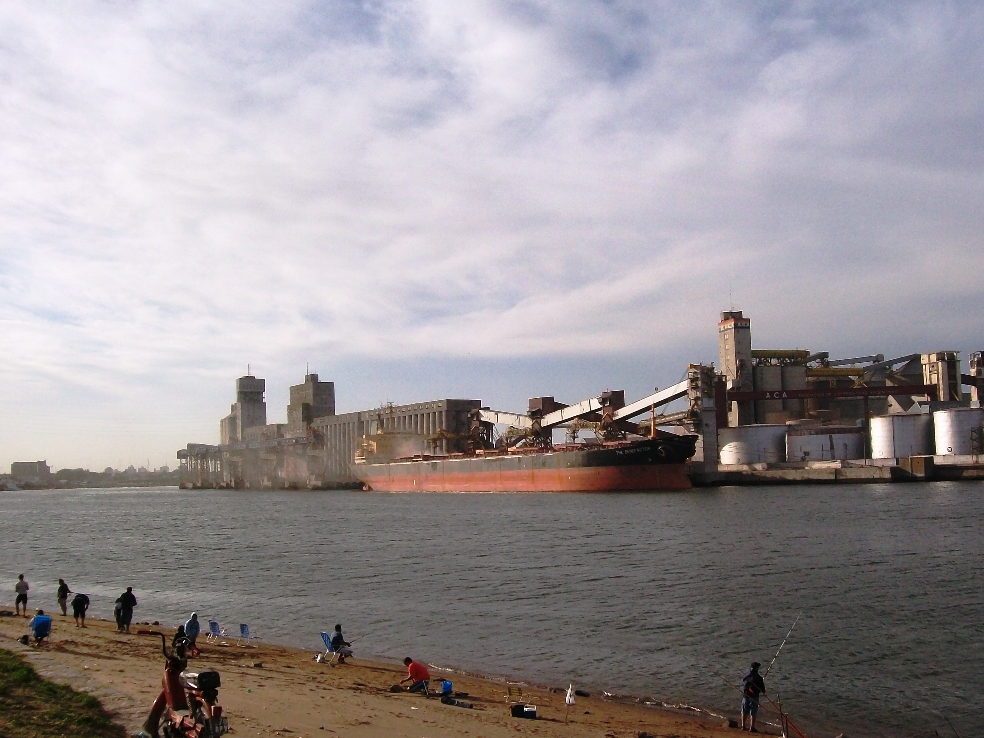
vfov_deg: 38.7
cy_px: 374
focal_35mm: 37
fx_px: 1052
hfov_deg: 50.1
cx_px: 498
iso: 200
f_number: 4.8
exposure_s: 1/1401
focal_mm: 6
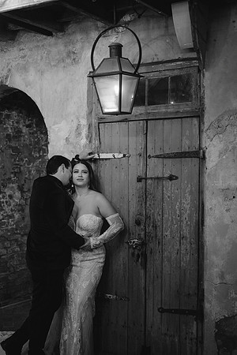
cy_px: 178
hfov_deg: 27.0
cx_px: 118
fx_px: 494
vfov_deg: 39.6
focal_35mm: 50
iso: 3200
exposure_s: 1/160
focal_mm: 50
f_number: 1.8
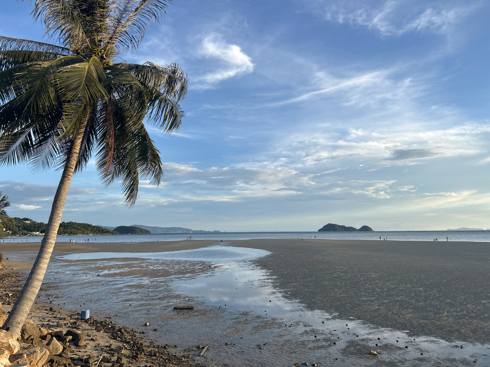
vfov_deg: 53.1
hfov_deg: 67.3
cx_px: 245
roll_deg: +0.9
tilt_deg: +6.2
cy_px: 184
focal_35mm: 26
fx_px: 368
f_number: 1.5
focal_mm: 5.7
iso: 50
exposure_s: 1/1361
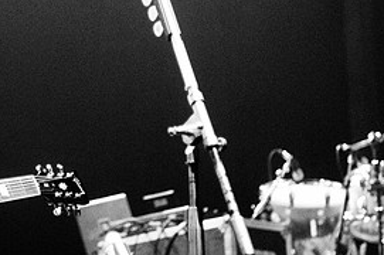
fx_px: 1982
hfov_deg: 11.0
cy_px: 53
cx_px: -11
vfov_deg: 7.4
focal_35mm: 186
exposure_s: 1/400
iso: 800
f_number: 2.8
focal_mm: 58
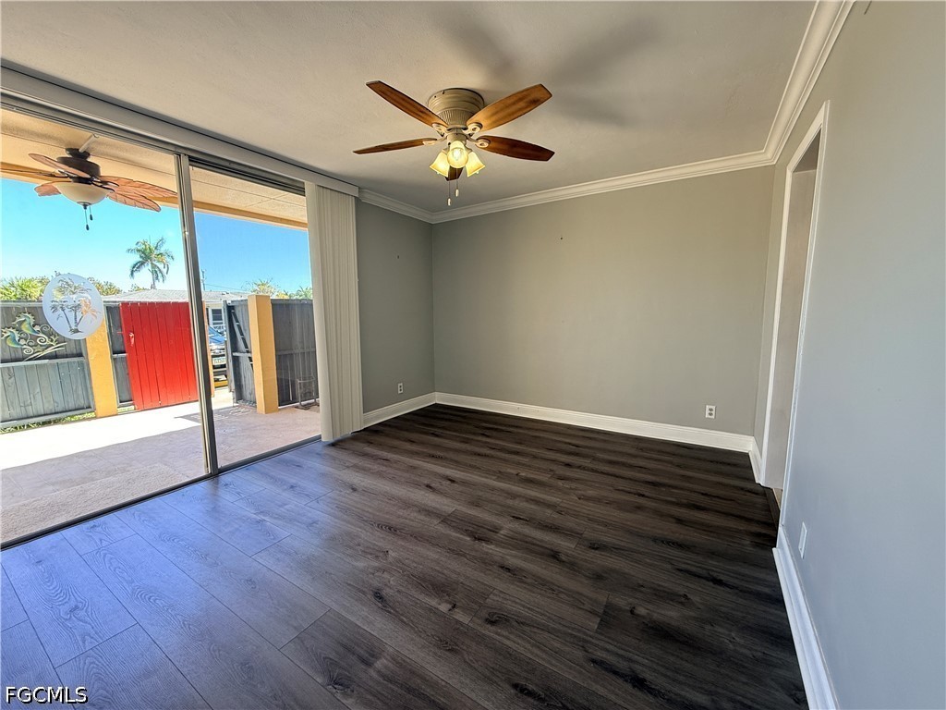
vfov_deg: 85.7
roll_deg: +0.3
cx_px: 473
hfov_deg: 102.1
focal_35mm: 14
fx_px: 383
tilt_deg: -6.8
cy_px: 355
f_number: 2.2
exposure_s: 1/99
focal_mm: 2.22
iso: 80
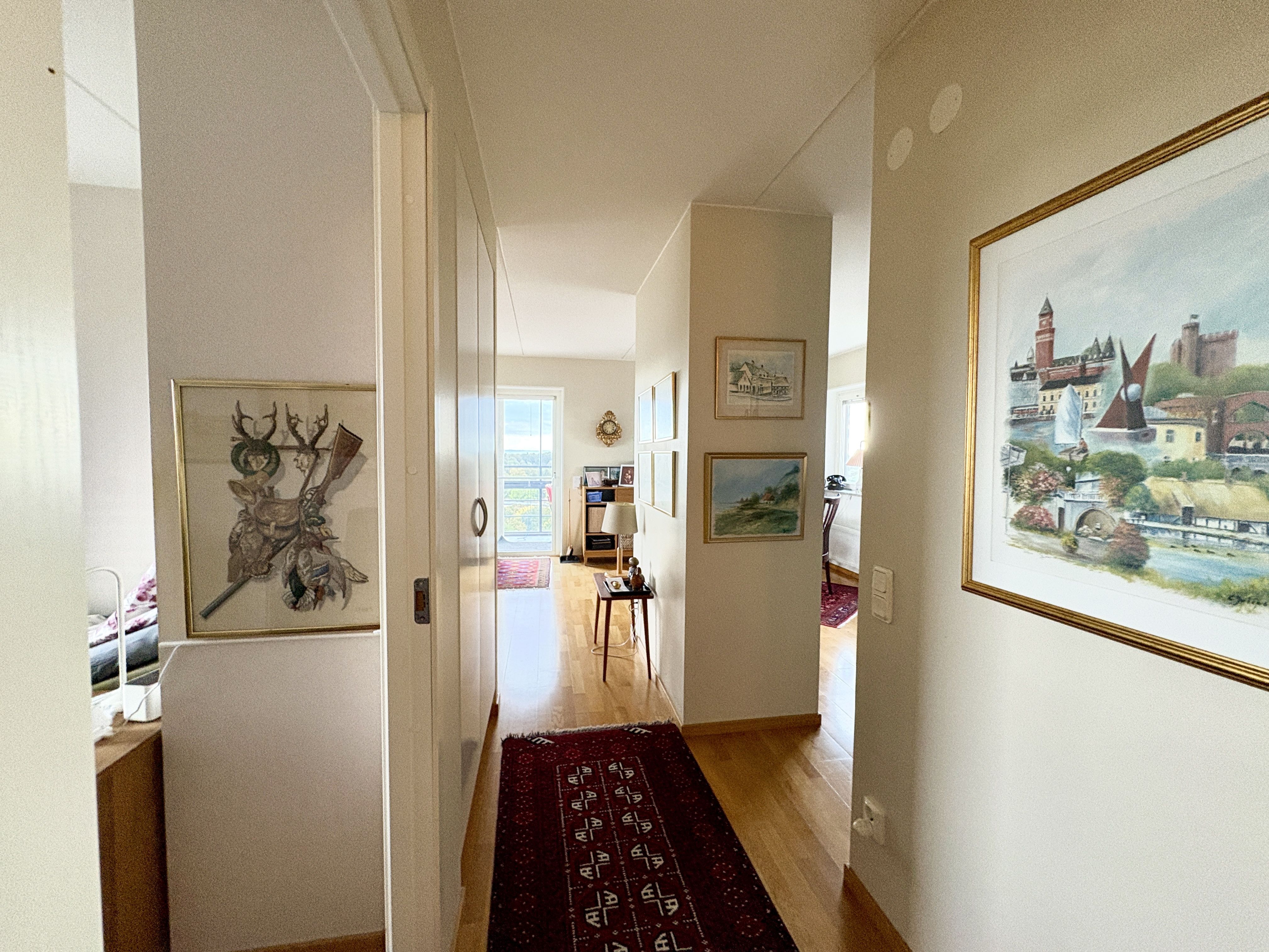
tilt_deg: -3.7
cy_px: 476
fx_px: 513
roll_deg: -0.1
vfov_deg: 85.7
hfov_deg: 102.1
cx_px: 634
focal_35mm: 14
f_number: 2.2
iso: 250
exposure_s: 1/50
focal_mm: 2.22
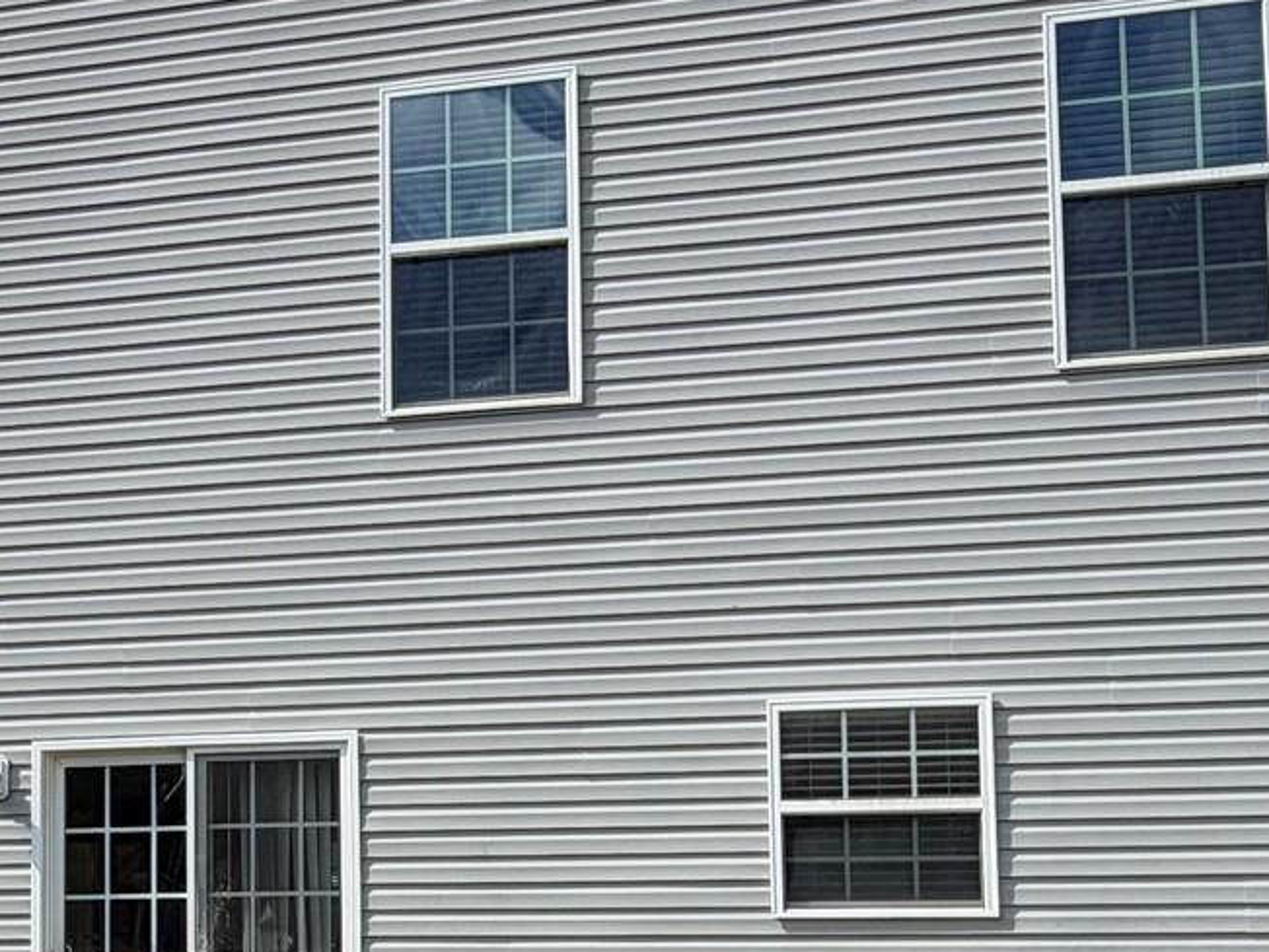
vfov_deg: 31.8
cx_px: 450
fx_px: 1613
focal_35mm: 44
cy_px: 792
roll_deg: +1.1
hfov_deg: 42.5
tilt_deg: +3.7
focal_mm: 2.22
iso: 20
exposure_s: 1/830
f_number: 2.2
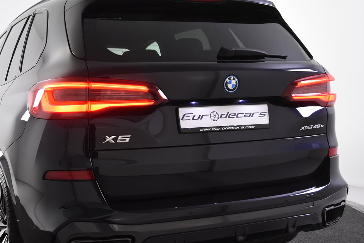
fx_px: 536
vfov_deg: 25.5
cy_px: 142
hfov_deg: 37.4
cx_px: 153
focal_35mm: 53
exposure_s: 1/80
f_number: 4.5
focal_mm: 26
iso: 1600
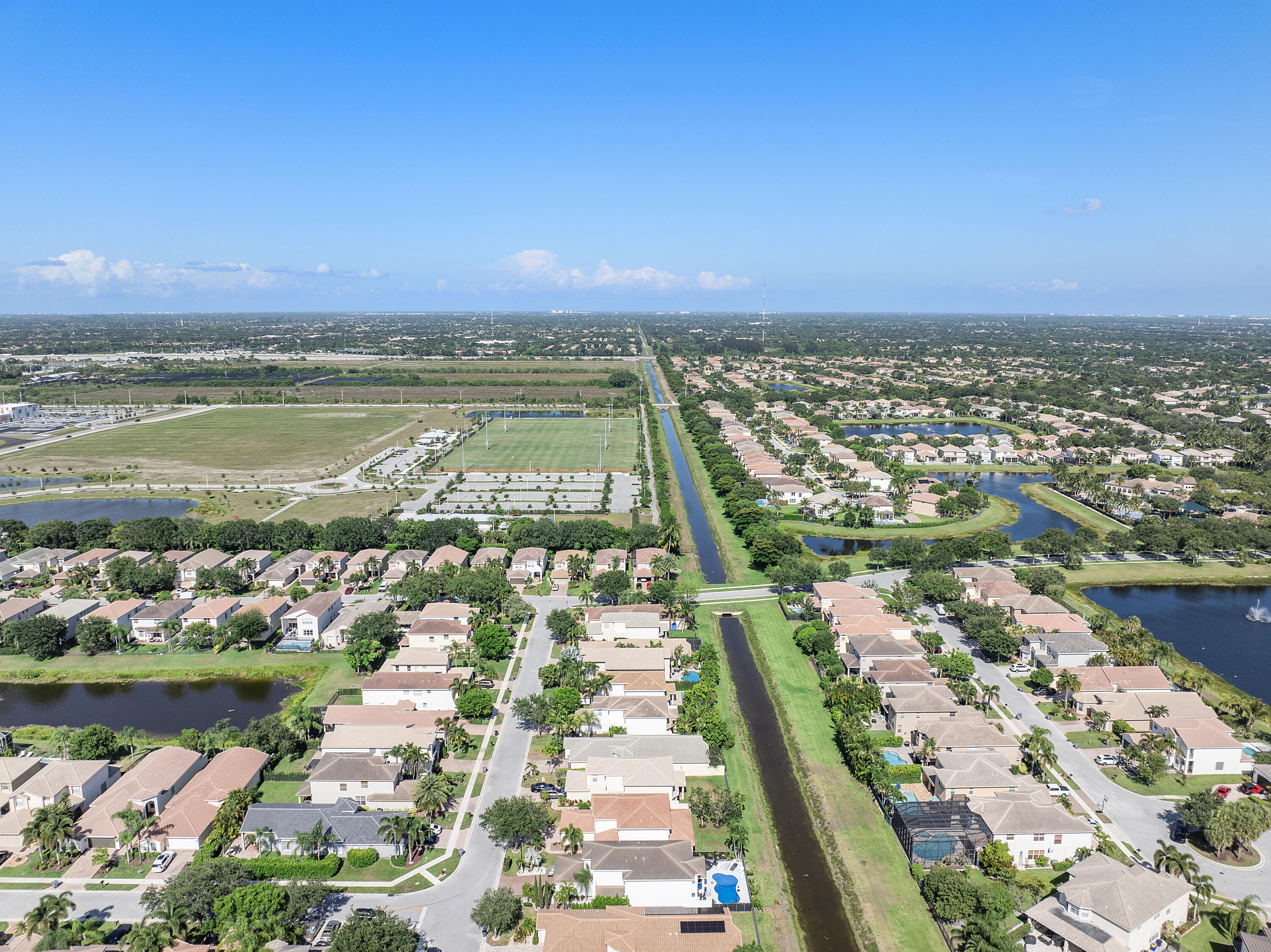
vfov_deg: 56.8
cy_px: 476
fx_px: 881
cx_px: 636
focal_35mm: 24
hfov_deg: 71.6
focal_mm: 12.29
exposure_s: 1/2000
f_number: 2.8
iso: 100
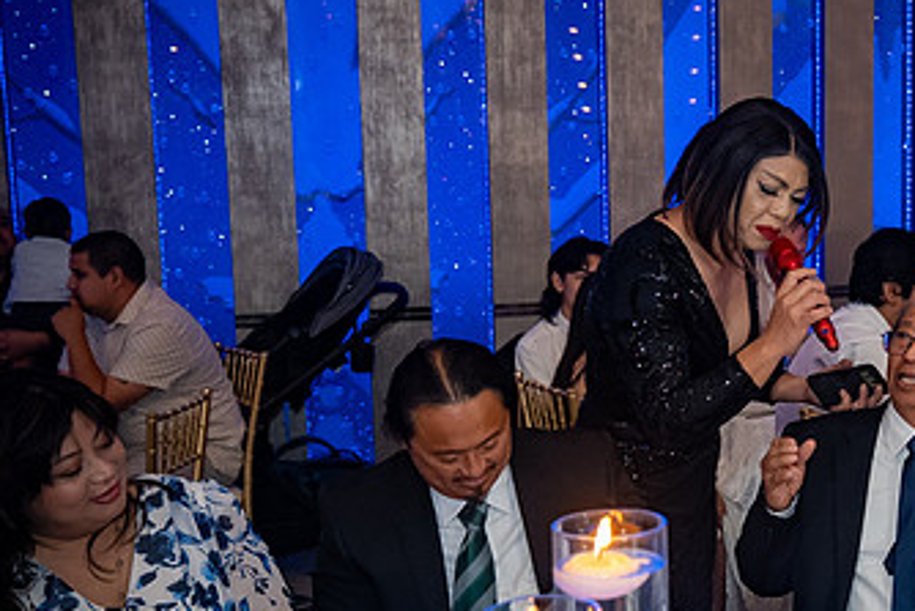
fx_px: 1500
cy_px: 338
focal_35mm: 59
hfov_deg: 32.6
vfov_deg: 23.0
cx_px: 786
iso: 1250
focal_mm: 34
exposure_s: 1/160
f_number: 4
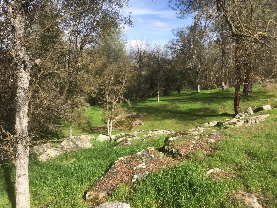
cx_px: 138
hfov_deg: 61.7
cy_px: 104
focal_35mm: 29
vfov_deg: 48.2
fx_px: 232
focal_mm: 4.15
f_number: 2.2
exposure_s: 1/927
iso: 25
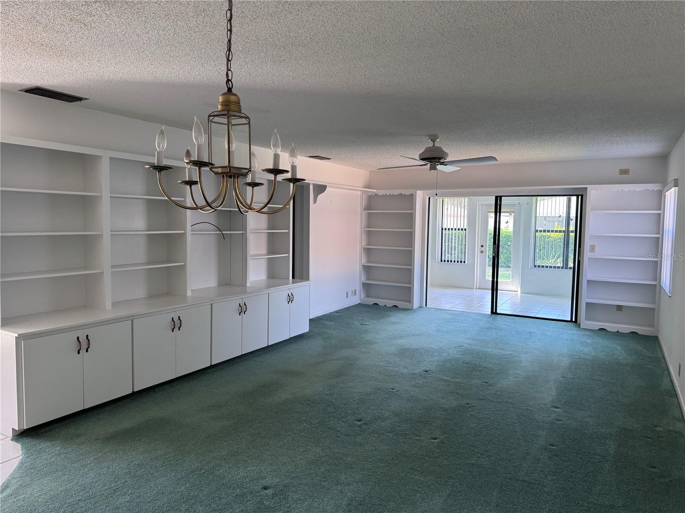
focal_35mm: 24
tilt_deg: -4.1
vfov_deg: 56.8
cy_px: 256
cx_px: 342
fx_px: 475
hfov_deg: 71.6
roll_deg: -1.1
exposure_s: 1/99
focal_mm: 6.76
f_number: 1.78
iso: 200
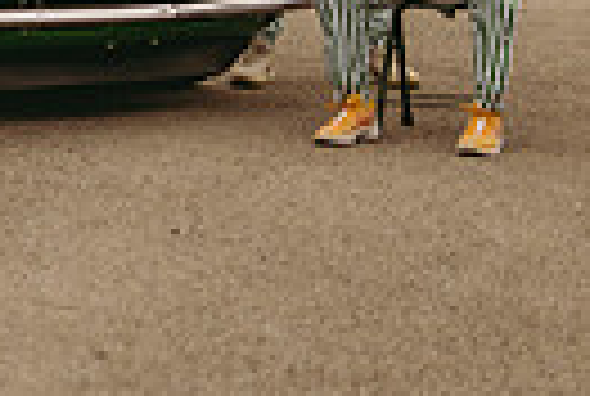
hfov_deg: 8.4
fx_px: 3959
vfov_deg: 5.7
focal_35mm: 241
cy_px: -256
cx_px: -180
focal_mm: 50
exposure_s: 1/200
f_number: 4
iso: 400
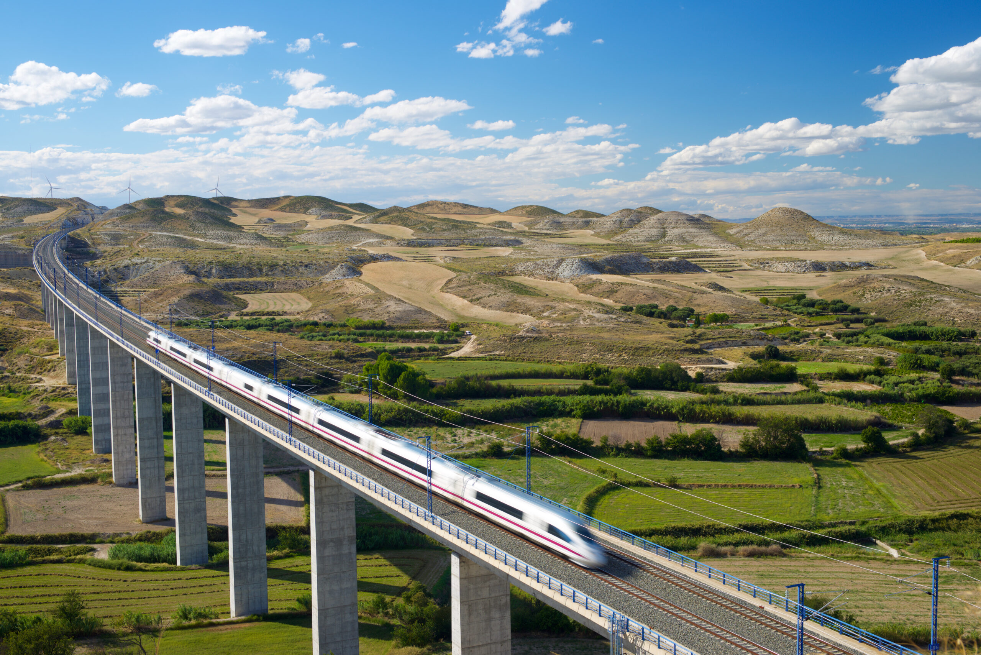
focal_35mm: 44
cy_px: 328
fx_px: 1199
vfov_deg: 30.5
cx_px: 490
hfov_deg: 44.5
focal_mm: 44
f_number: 10
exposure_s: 1/40
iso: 50
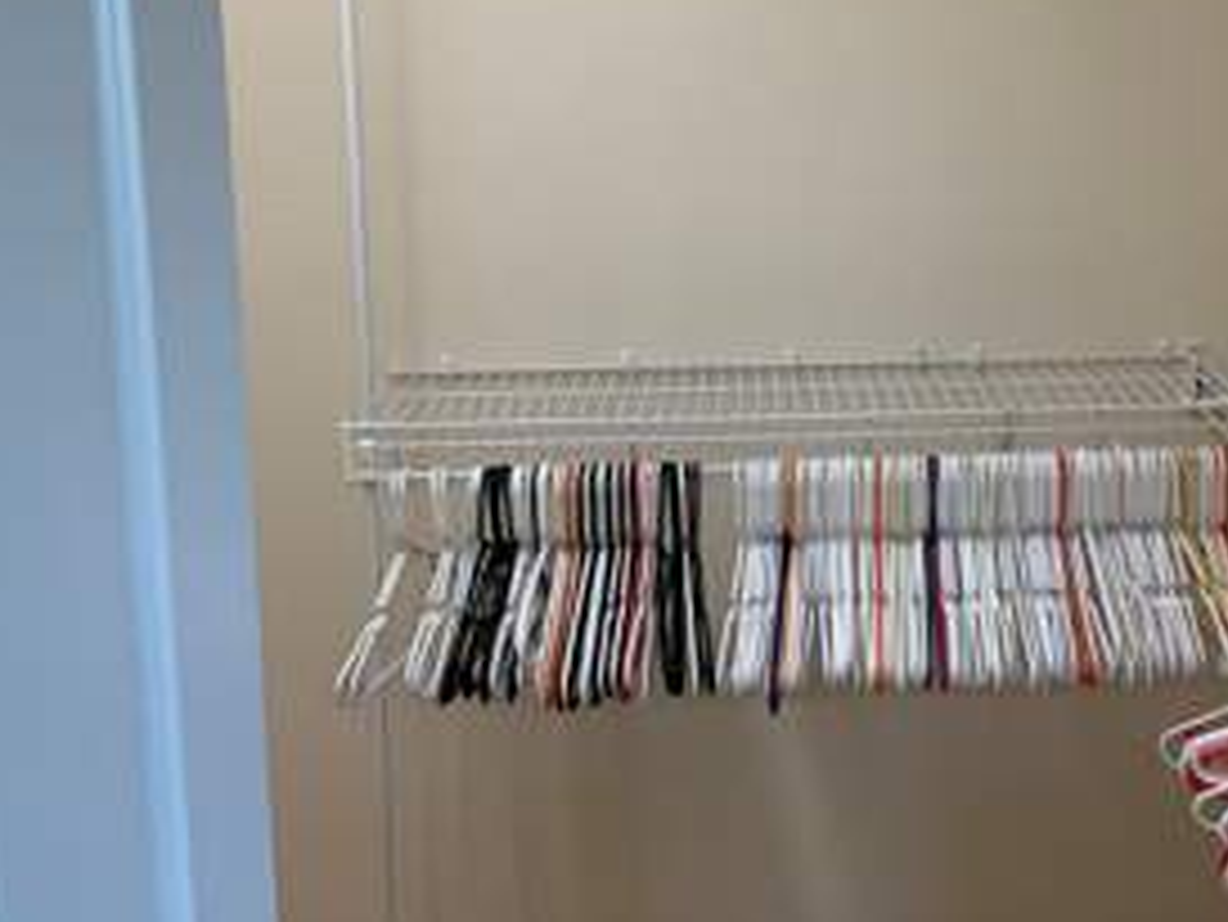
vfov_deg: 28.2
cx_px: 837
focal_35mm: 51
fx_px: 1810
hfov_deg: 37.0
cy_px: 247
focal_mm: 3
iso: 64
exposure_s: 1/120
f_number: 1.8
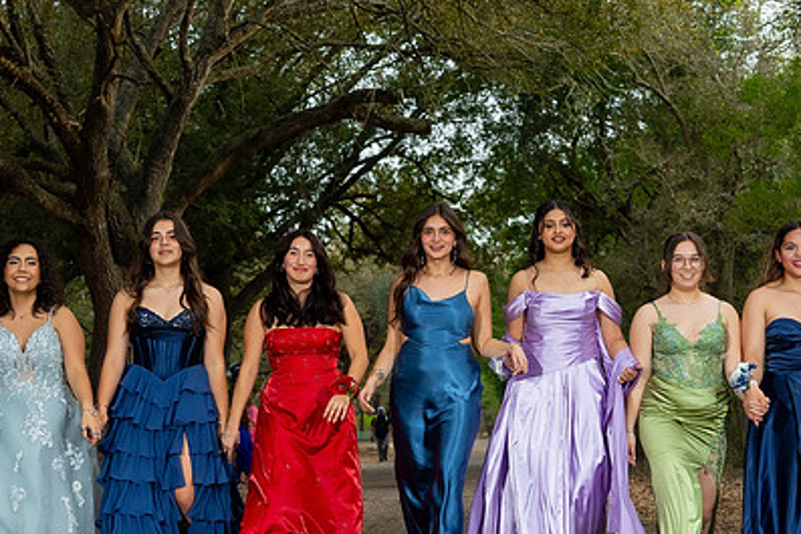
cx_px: 416
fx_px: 1692
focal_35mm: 76
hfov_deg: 26.6
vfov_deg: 17.9
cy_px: 360
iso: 250
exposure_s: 1/200
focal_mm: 35
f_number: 3.2
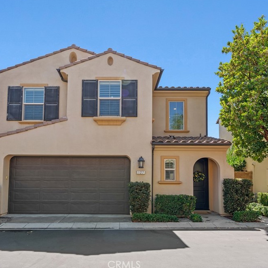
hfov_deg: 69.9
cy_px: 132
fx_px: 191
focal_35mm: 22
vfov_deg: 70.1
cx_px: 118
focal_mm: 16.6
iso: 200
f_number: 6.3
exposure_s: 1/100
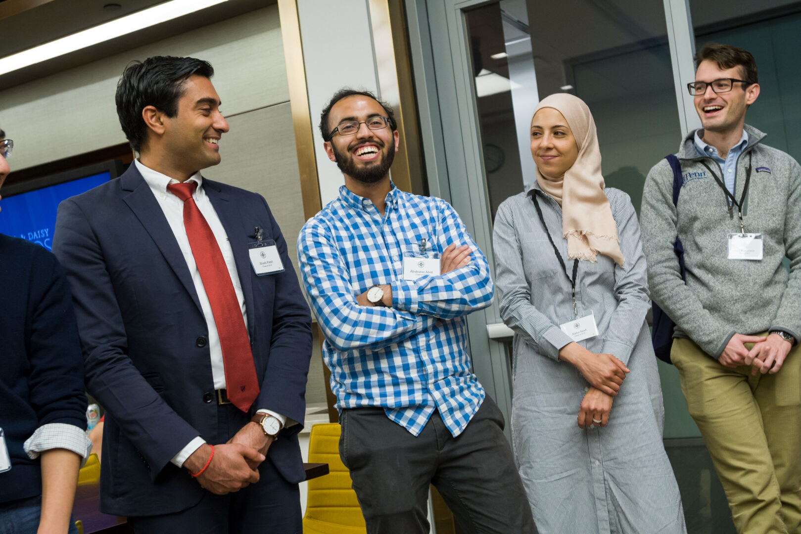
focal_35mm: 42
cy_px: 267
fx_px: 935
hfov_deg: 46.4
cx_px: 400
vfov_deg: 31.9
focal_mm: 28
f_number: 4.5
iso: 1250
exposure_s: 1/125
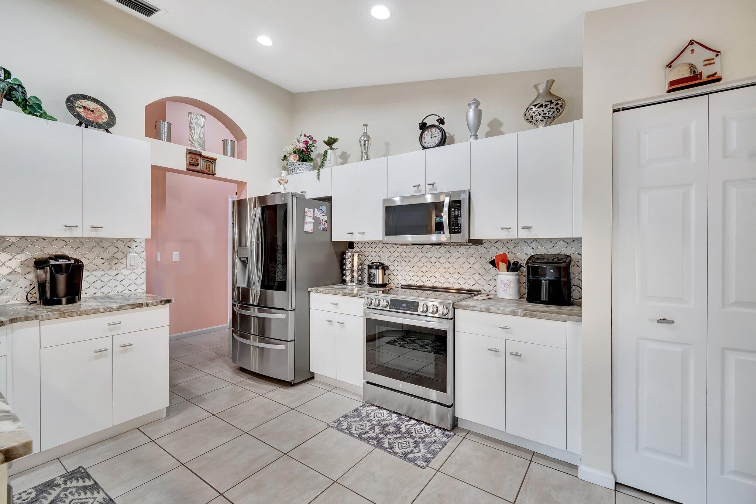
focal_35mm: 15
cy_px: 252
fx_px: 315
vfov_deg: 77.3
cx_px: 378
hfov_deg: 100.4
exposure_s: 1/13
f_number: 8
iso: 1000
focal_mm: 10
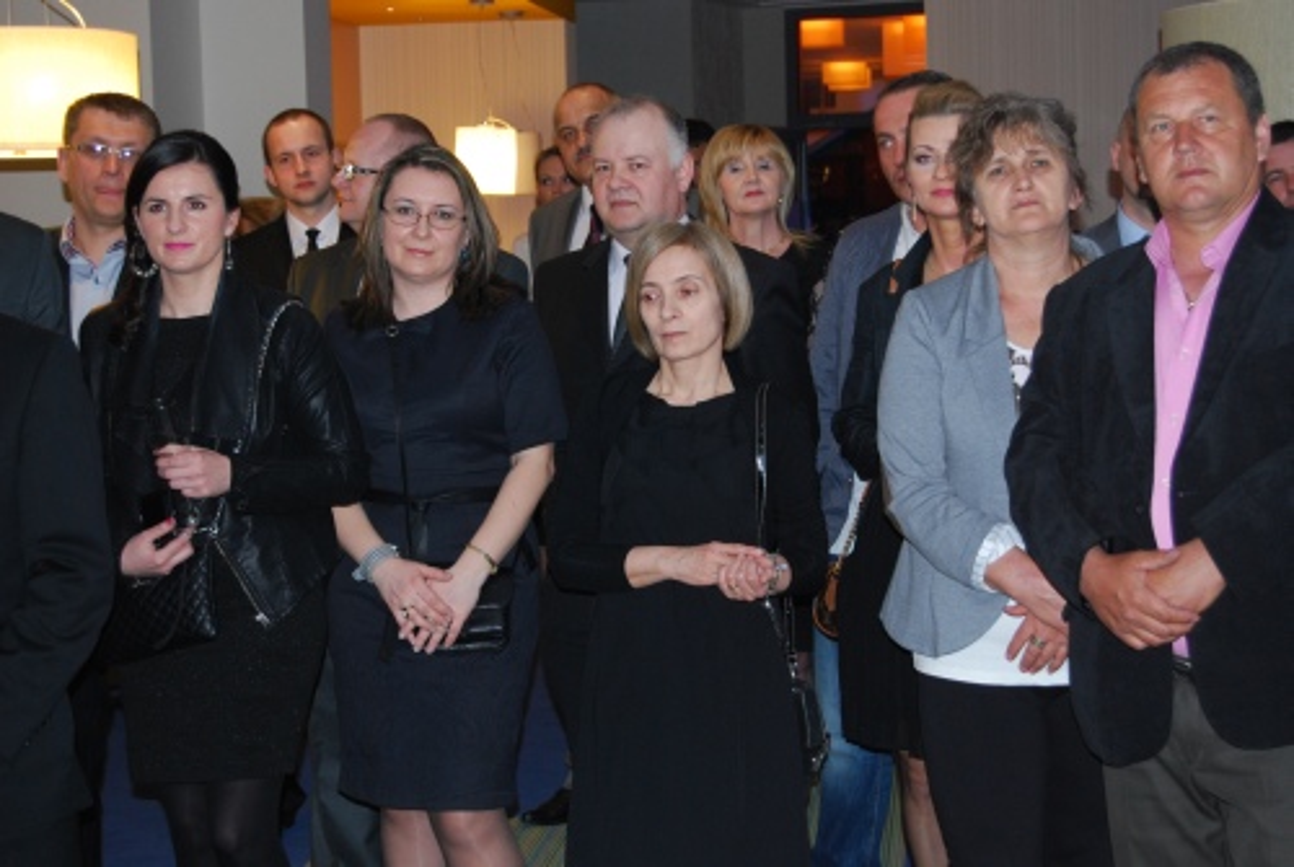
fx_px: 2484
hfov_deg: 29.2
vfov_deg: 19.8
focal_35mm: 69
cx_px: 647
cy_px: 434
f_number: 5.3
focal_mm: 46
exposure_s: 1/60
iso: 560
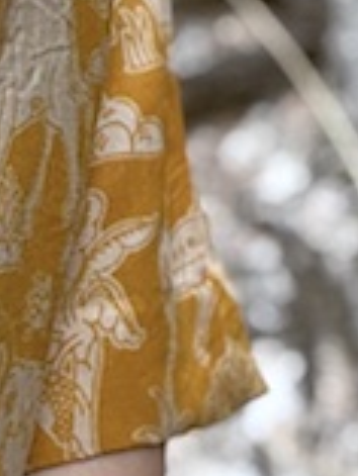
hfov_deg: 3.0
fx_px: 6706
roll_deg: -0.4
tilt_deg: -12.8
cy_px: 1182
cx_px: -718
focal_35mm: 487
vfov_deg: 4.0
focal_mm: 9
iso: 25
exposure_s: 1/158
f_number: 2.8
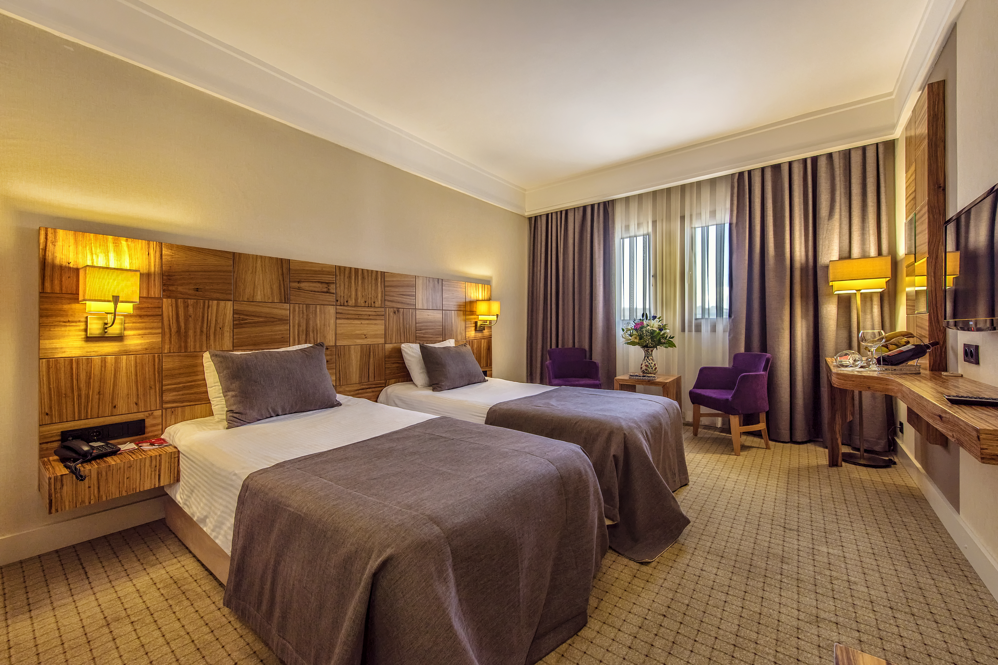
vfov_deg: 81.2
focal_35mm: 14
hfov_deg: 104.3
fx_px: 388
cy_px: 332
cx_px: 499
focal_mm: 14
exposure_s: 1/30
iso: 100
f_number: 8
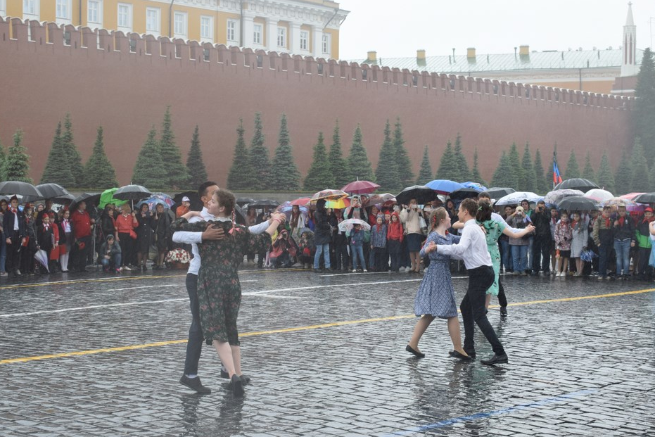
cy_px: 216
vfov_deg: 20.6
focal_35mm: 66
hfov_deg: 30.5
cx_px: 299
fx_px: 1201
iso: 400
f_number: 7.1
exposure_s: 1/200
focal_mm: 40
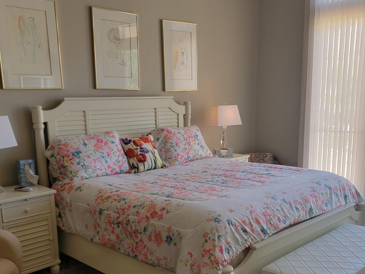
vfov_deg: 36.6
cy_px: 174
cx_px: 178
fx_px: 411
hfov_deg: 47.9
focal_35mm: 39
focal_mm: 6.7
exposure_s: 1/120
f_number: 1.8
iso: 80
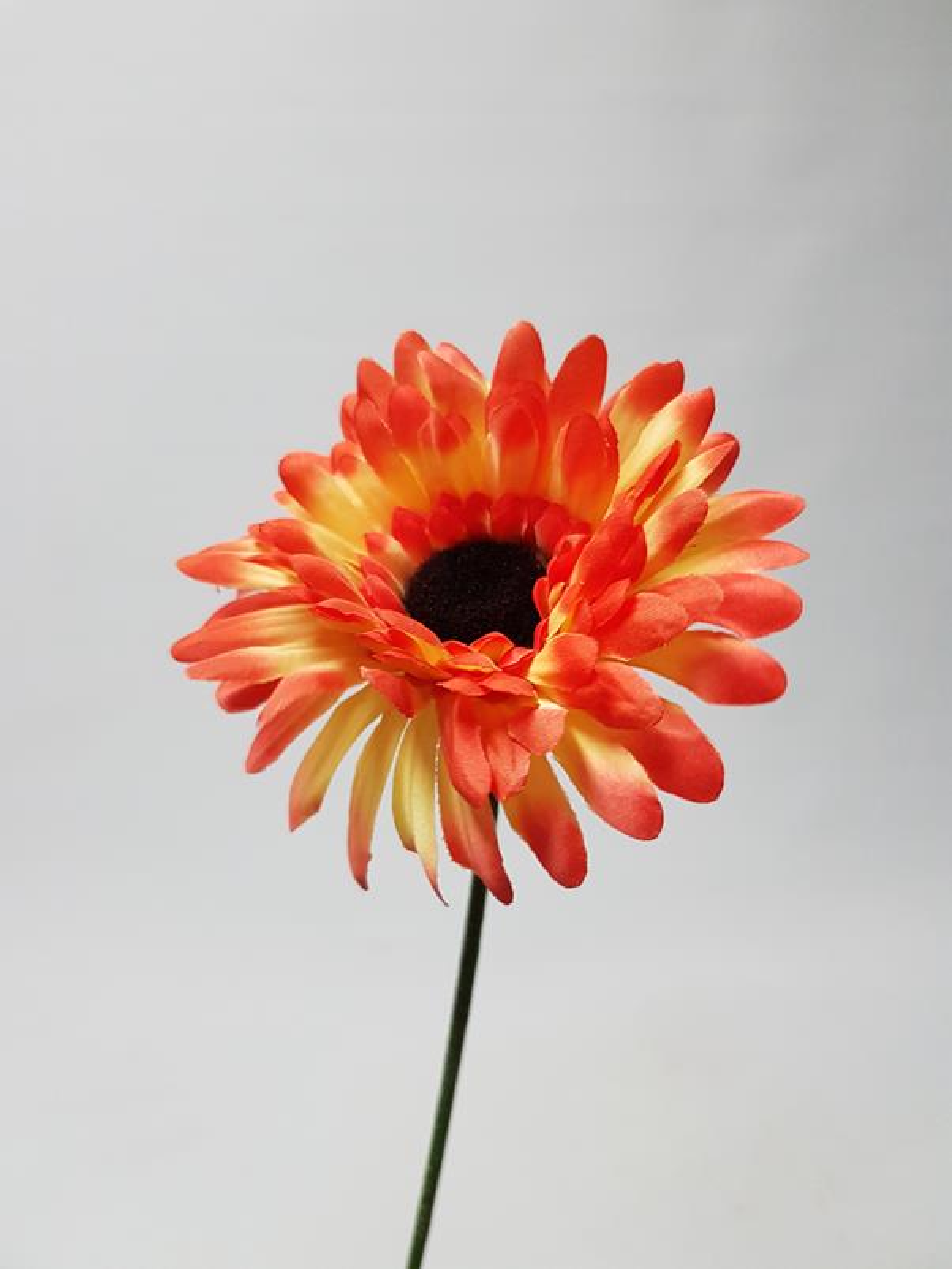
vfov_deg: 67.3
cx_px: 476
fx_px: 953
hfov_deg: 53.1
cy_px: 634
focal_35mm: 26
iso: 125
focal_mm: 4.3
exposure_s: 1/50
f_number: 1.7
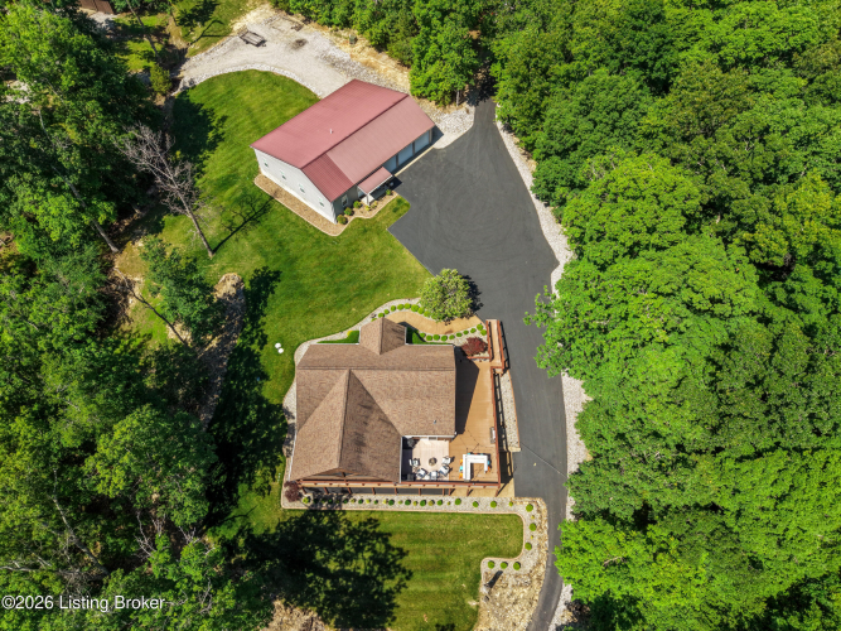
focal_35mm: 24
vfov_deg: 56.8
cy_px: 316
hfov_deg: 71.6
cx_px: 420
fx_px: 583
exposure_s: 1/2500
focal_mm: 8.67
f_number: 1.8
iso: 170
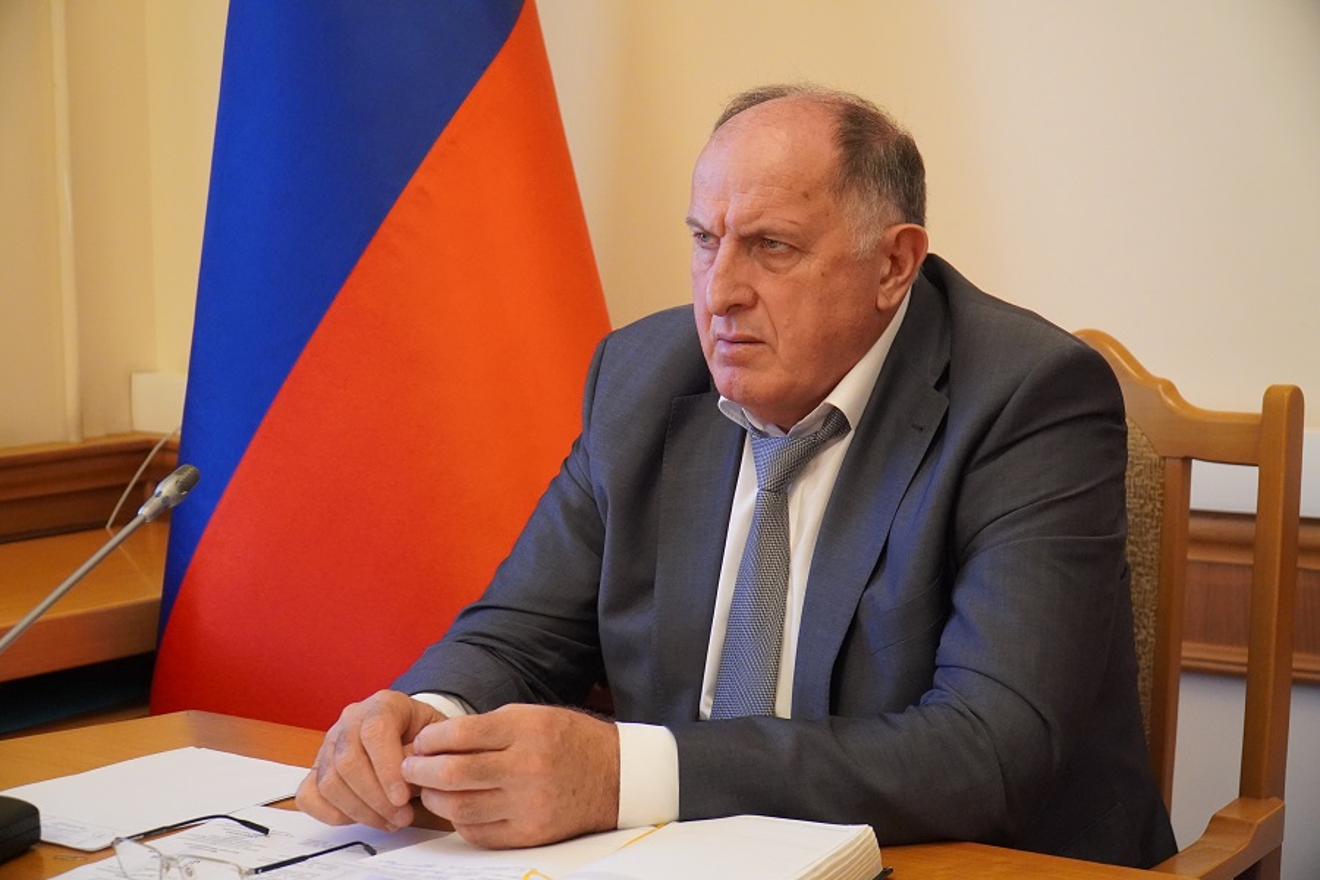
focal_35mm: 57
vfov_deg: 23.8
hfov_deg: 35.1
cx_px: 660
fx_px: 2090
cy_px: 440
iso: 4000
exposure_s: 1/160
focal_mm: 38
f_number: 4
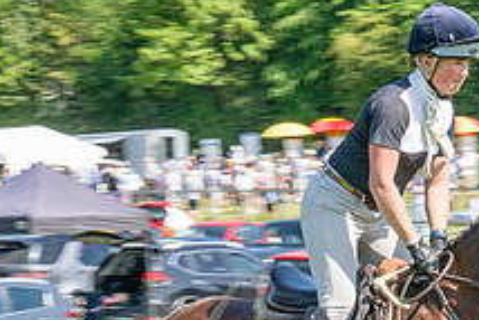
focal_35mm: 331
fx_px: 4407
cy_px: 427
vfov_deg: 4.1
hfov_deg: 6.2
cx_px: 296
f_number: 18
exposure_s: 1/160
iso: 200
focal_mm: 70
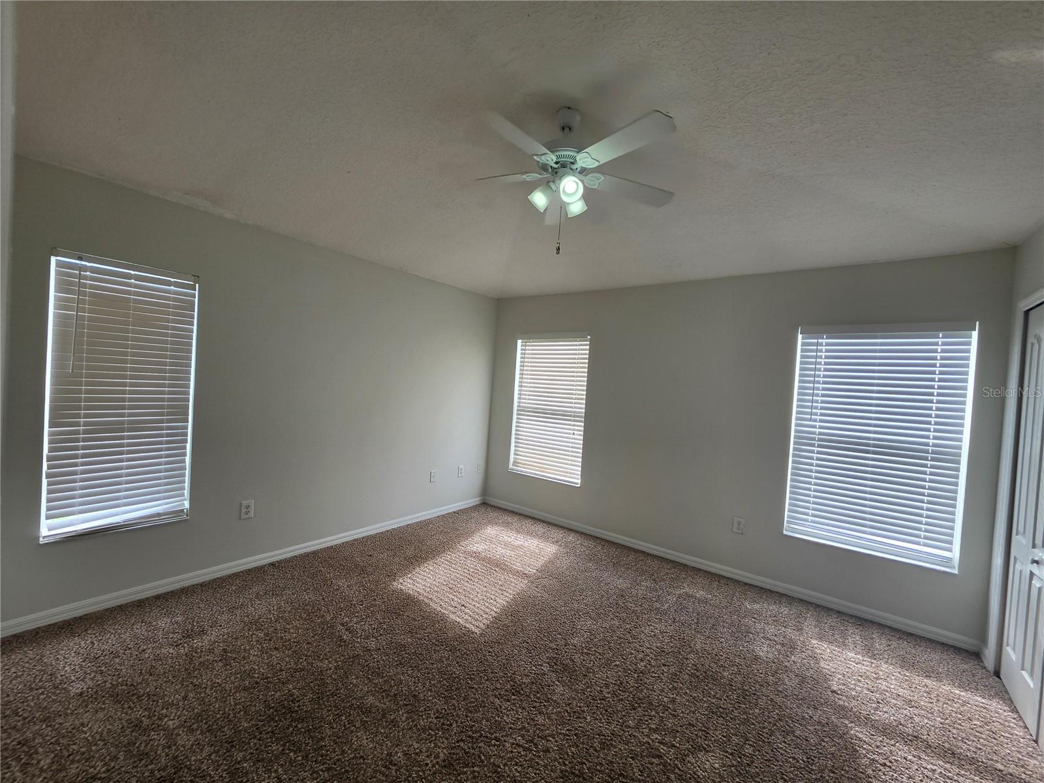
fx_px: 392
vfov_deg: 89.9
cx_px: 522
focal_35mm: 13
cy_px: 392
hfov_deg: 106.2
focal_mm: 2.2
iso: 40
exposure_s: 1/99.5
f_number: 1.9
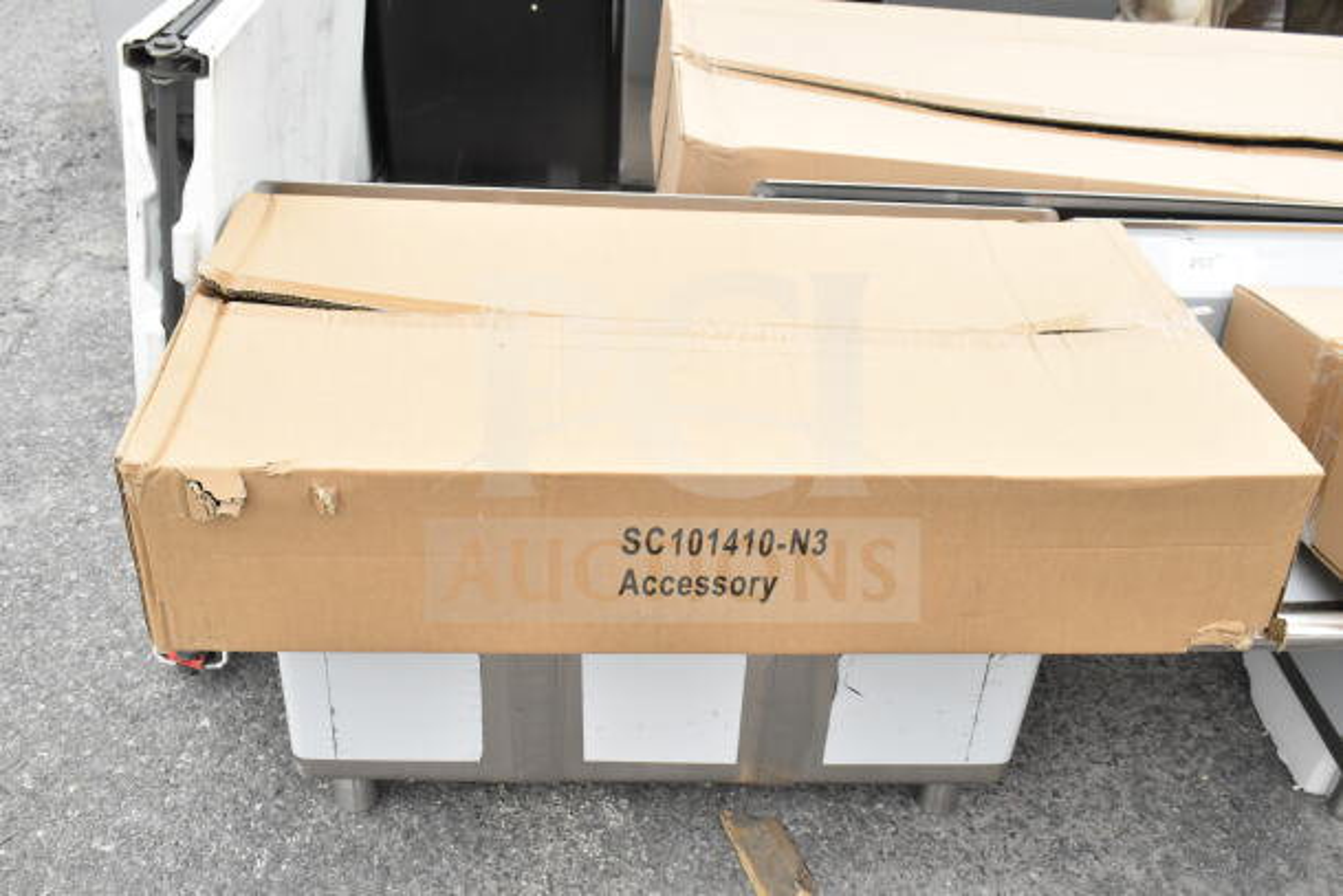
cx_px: 672
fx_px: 1287
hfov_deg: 55.1
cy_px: 448
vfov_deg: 38.4
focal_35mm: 34
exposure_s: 1/250
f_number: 8
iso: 1600
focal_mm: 23
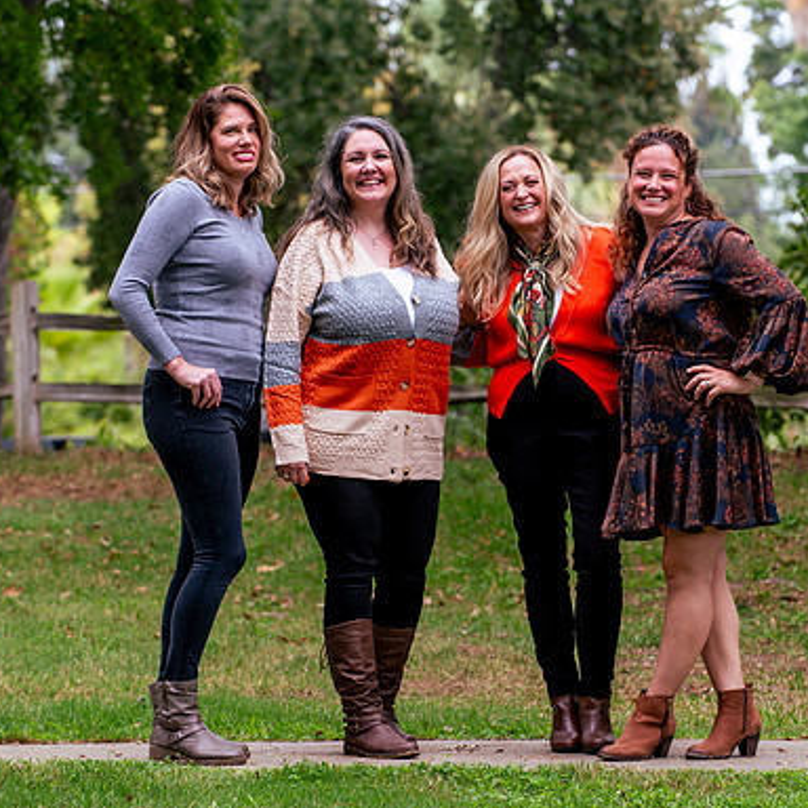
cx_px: 511
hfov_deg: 8.8
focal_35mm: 199
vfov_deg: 8.8
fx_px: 5255
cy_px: 405
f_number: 5.6
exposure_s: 1/250
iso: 200
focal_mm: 155
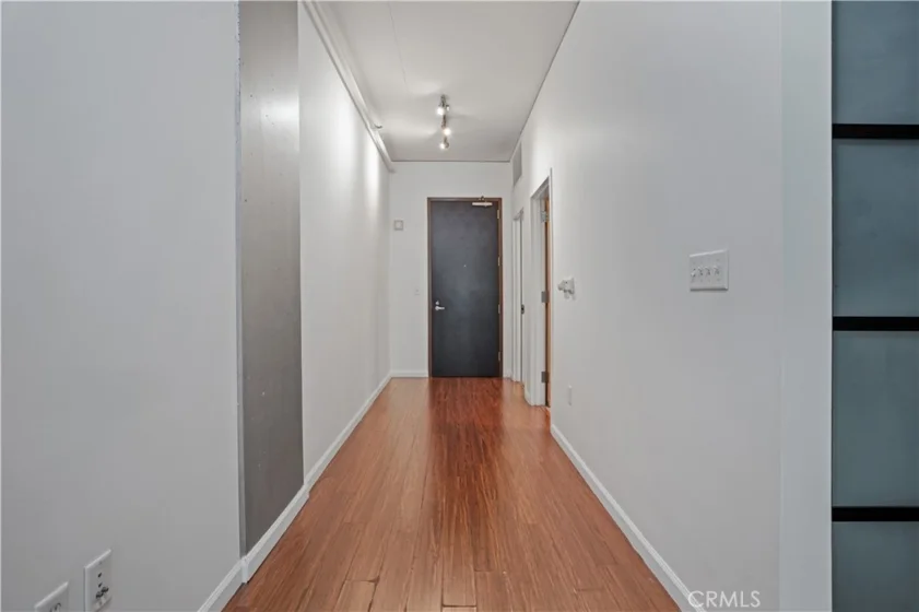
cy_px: 306
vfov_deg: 70.4
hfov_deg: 93.3
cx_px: 460
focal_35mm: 17
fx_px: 434
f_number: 8
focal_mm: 17
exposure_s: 2
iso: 400
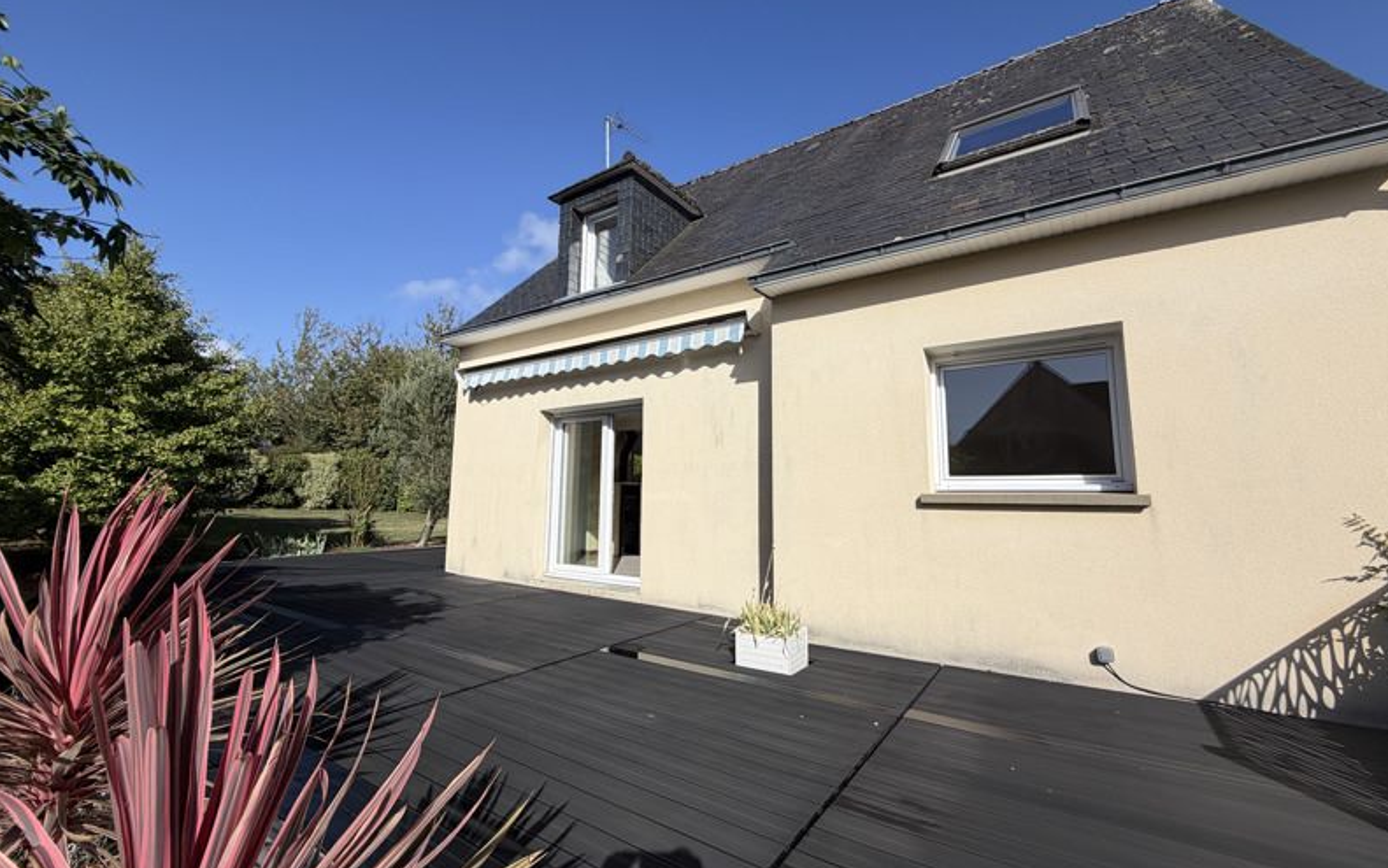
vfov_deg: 74.8
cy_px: 428
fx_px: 568
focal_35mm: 15
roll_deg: +0.0
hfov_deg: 101.4
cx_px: 698
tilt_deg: +8.2
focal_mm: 2.22
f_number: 2.2
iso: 20
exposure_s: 1/1399
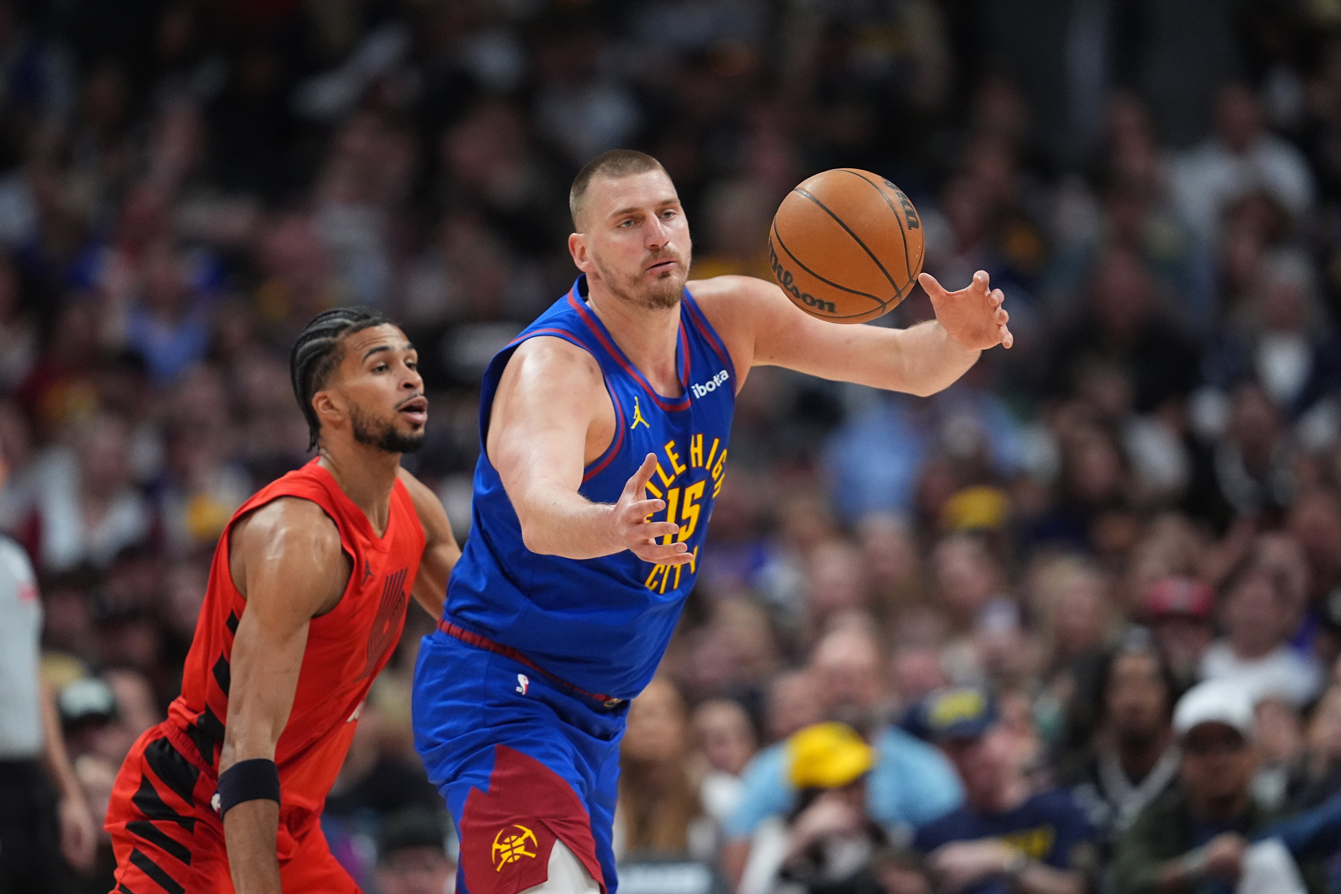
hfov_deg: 5.2
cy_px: 447
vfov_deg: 3.4
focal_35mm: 400
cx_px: 670
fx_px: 14899
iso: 5000
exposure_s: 1/2000
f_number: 3.2
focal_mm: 400
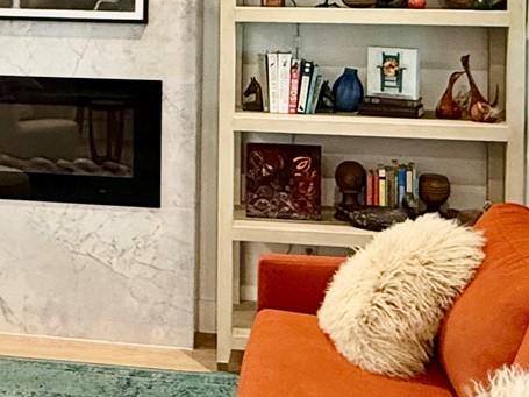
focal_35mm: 63
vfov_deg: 22.3
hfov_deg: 30.3
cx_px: 149
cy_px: -10
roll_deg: -0.7
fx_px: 963
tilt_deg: -0.1
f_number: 2.2
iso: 320
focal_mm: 2.22
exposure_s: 1/80
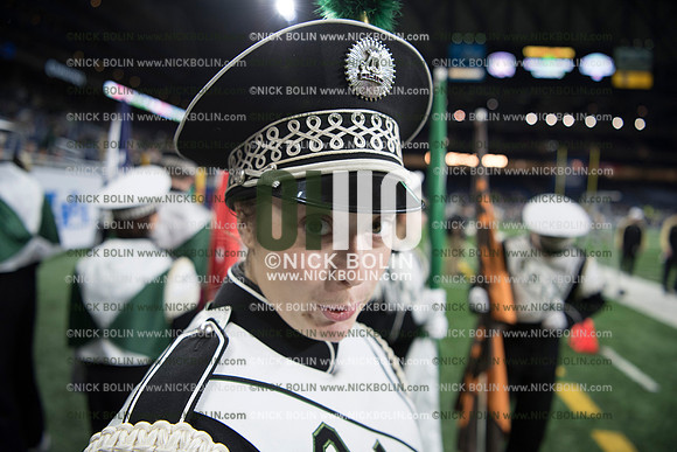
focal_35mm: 24
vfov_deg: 53.2
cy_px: 226
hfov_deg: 73.7
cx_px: 338
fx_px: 451
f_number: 2.8
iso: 1250
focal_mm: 24
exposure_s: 1/800
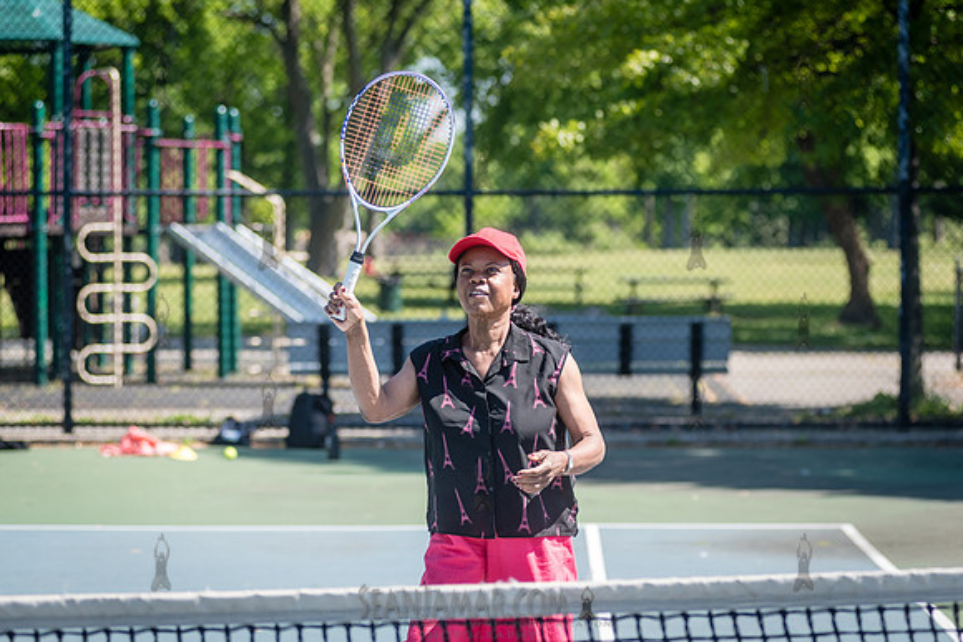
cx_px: 482
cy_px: 336
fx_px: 3288
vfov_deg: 11.2
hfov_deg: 16.7
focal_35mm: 123
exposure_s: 1/1000
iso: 200
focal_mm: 112
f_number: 3.5
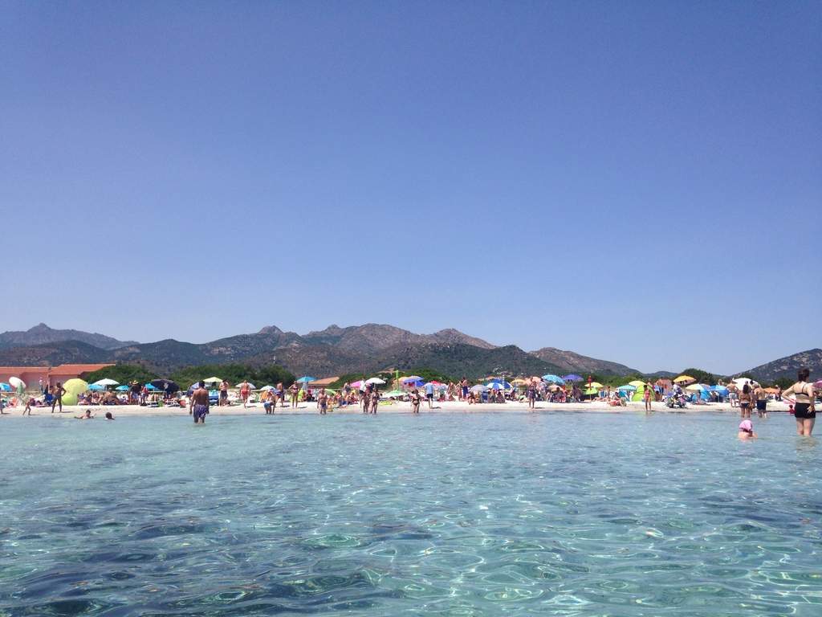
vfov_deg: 42.9
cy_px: 308
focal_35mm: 33
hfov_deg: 55.4
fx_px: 784
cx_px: 411
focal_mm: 4.12
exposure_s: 1/2262
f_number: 2.4
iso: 50
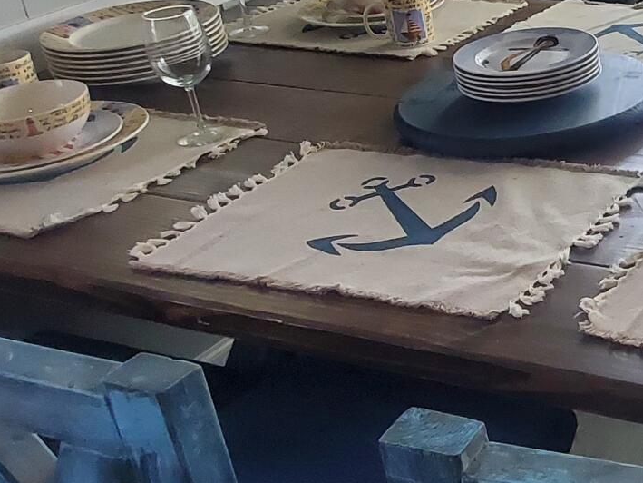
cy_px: 161
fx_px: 1022
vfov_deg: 26.4
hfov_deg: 30.1
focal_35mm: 55
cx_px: 761
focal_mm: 1.8
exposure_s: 1/60
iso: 100
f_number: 2.2
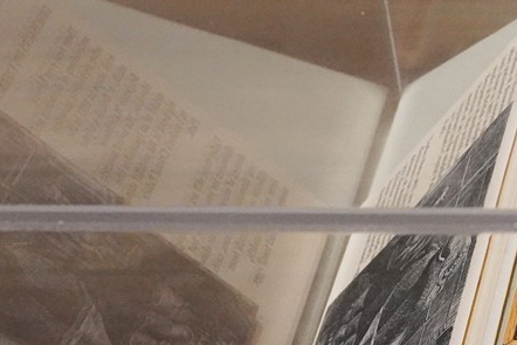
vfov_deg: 8.8
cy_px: 373
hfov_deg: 12.3
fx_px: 2212
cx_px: 905
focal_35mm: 154
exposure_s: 1/80
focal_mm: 34
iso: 6400
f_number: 9
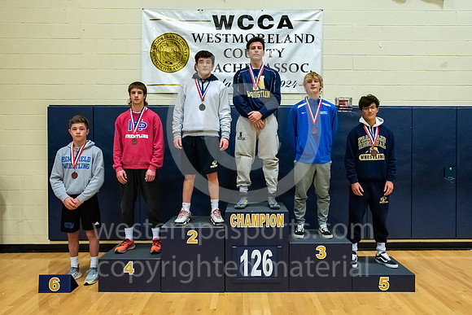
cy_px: 154
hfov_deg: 65.2
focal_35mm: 28
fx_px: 369
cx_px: 249
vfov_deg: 46.3
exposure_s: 1/250
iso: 6400
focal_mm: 24
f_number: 5.6
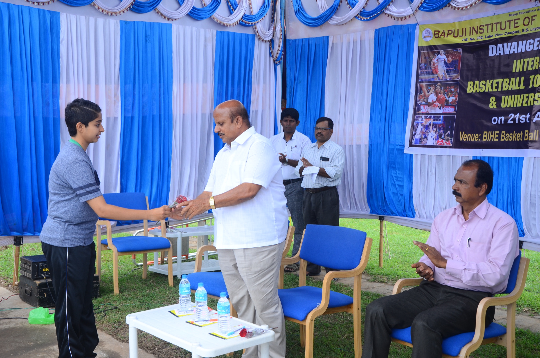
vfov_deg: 27.9
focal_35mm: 48
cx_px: 270
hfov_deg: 41.2
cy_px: 179
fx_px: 718
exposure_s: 1/125
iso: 250
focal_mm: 32
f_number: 6.3
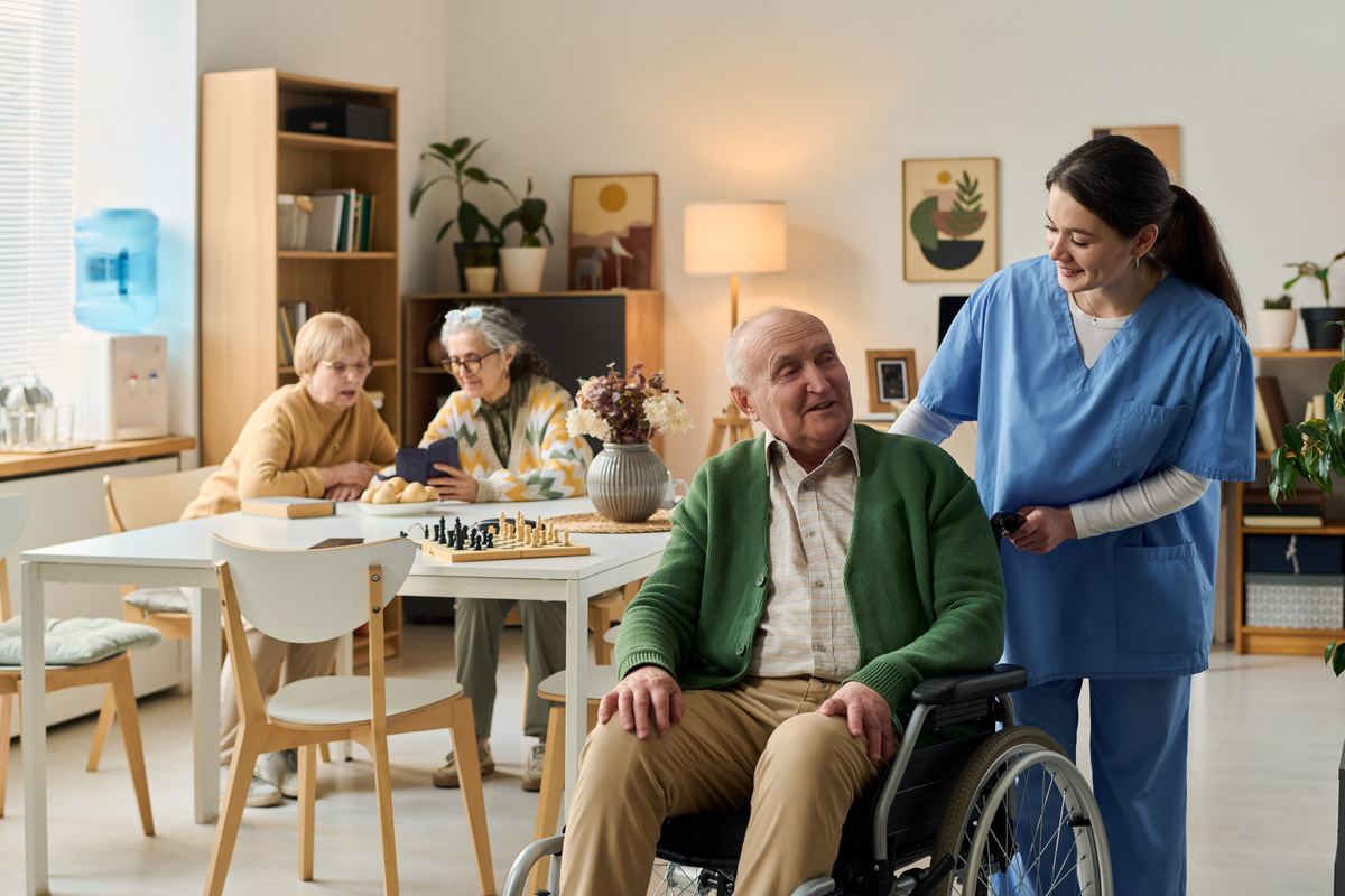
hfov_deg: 34.5
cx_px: 672
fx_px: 2167
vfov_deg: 23.4
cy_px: 448
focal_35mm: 58
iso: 800
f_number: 3.5
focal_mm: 58
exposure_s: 1/160
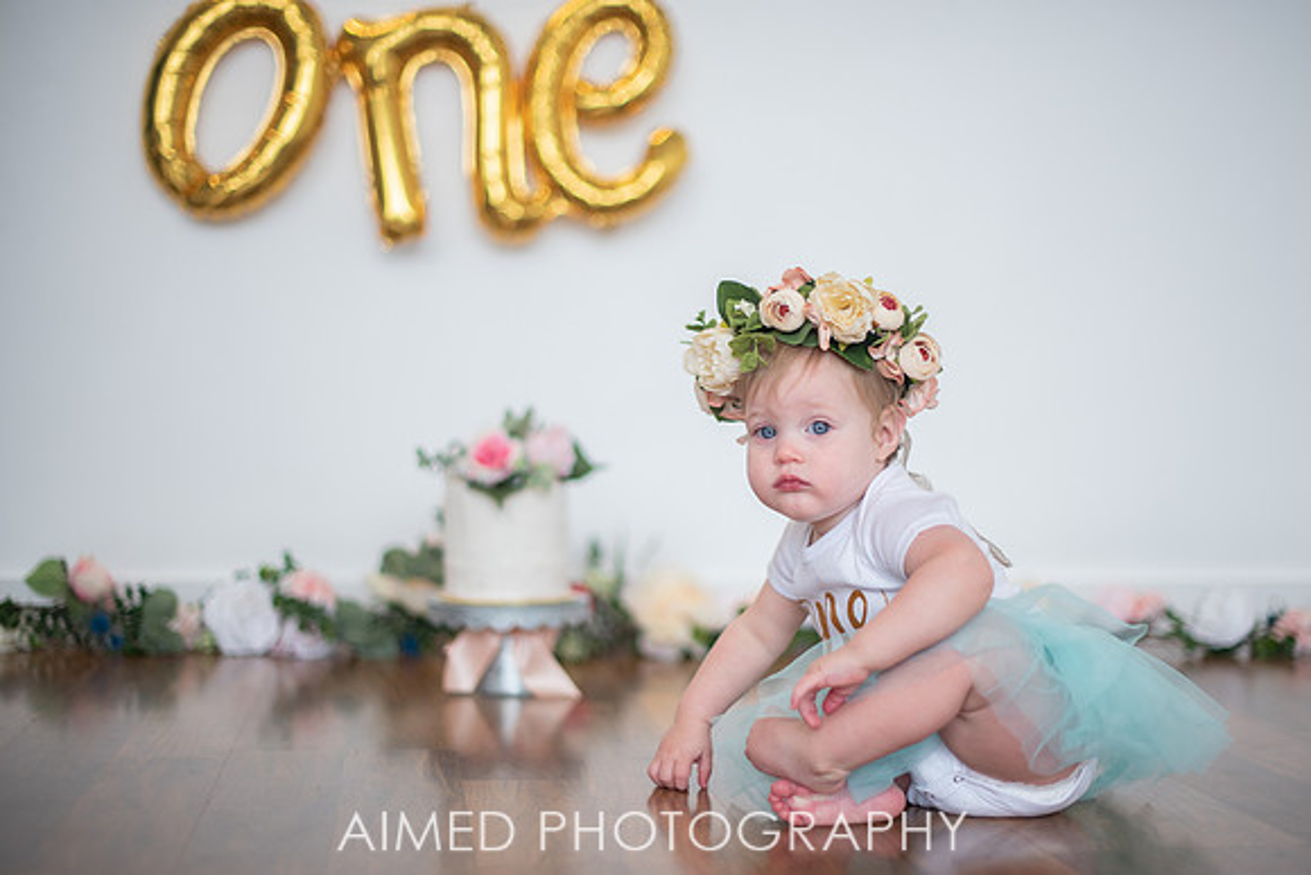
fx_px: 1973
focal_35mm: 54
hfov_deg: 36.7
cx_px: 703
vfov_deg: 25.0
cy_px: 462
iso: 200
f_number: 1.4
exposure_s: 1/320
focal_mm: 50
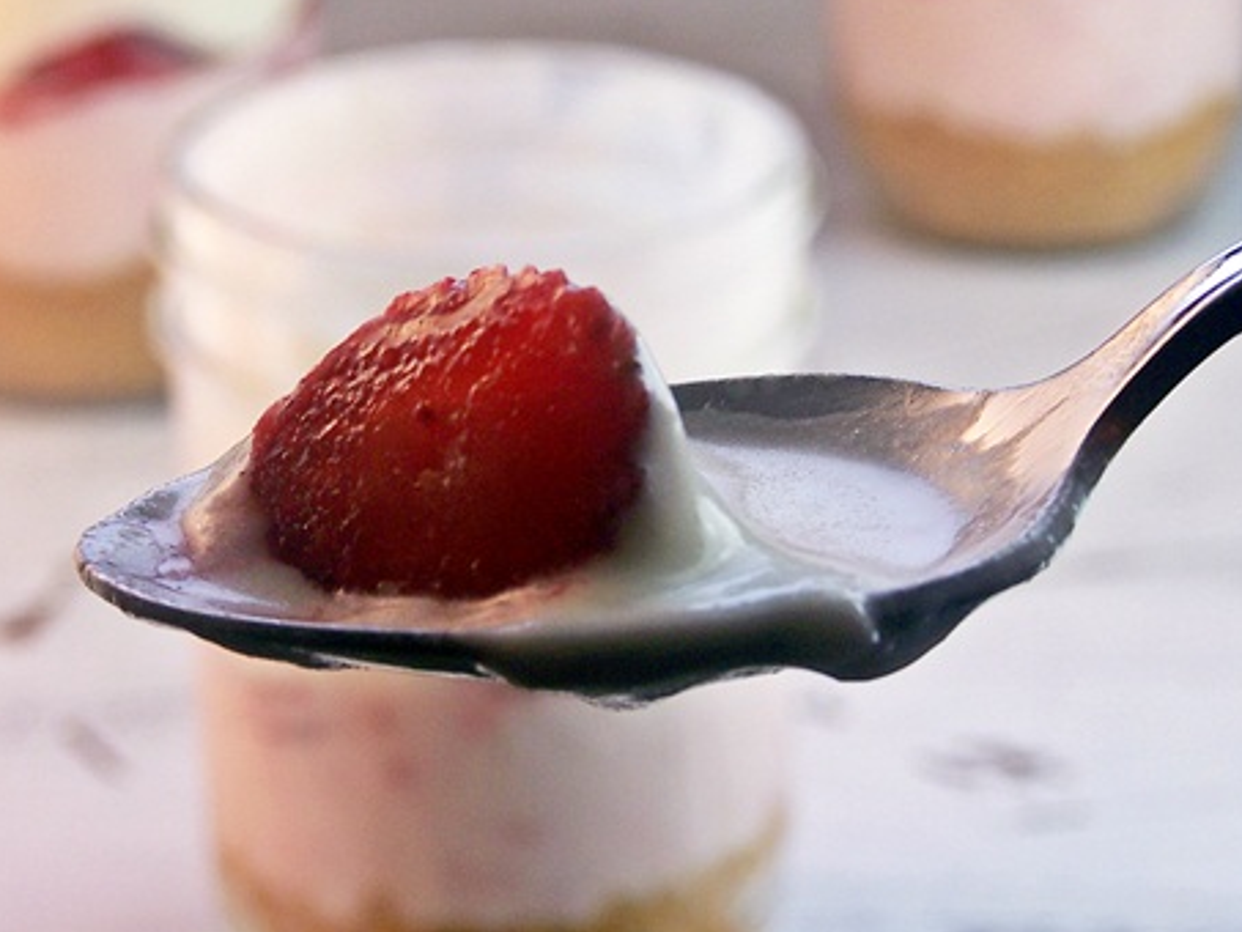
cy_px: 455
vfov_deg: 10.7
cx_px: 543
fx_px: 4989
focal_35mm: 139
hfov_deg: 14.2
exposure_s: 1/60
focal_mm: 17.5
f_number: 4
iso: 100
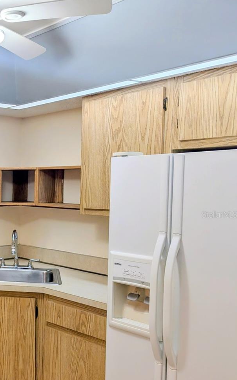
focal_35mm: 42
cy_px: 215
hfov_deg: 25.9
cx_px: -74
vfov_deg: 47.1
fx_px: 434
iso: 31
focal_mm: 6.9
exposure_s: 1/60
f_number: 1.68
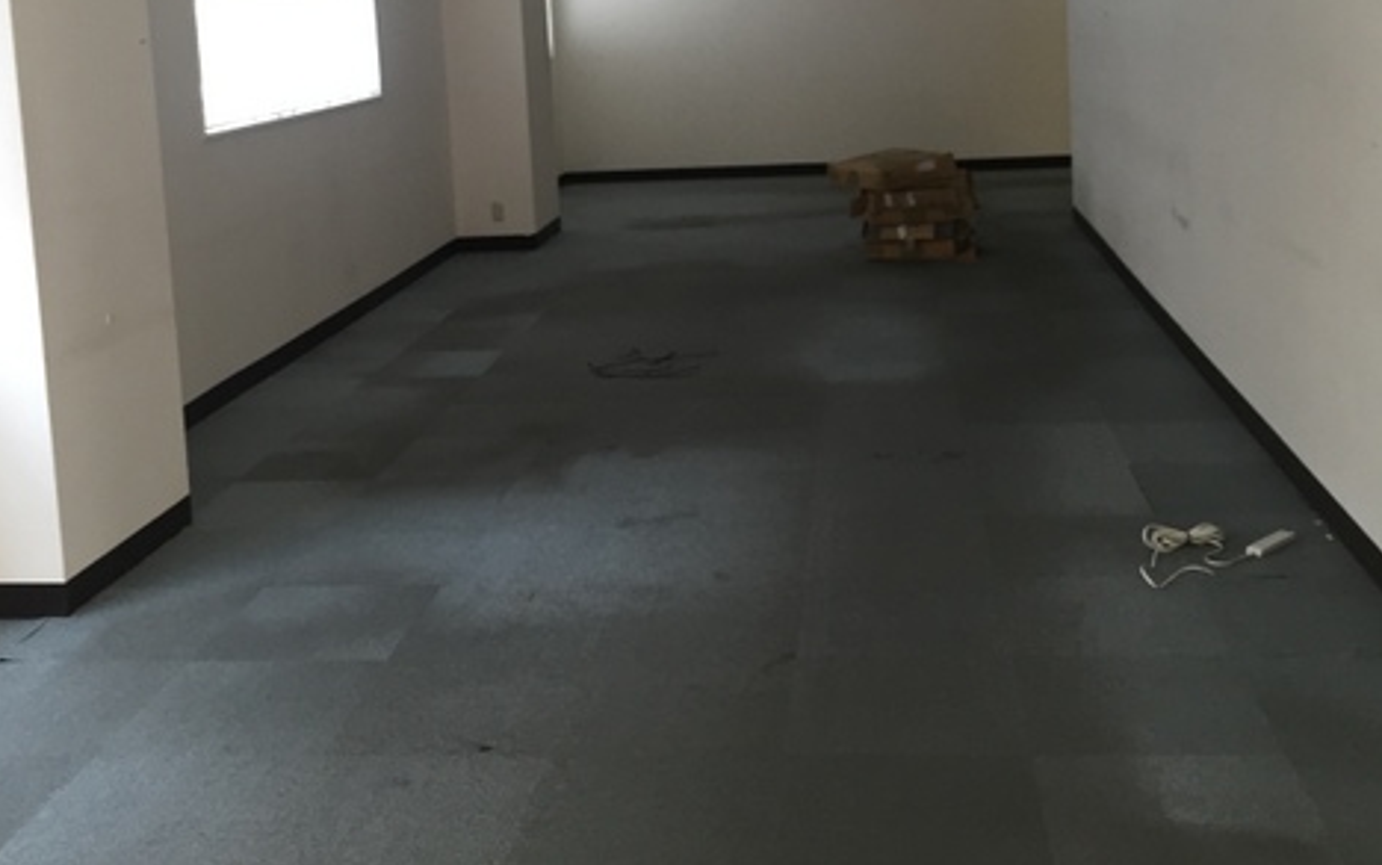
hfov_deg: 47.2
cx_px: 682
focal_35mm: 42
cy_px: 168
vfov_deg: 29.8
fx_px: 1583
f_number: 2.2
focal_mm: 4.15
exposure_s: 1/30
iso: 64
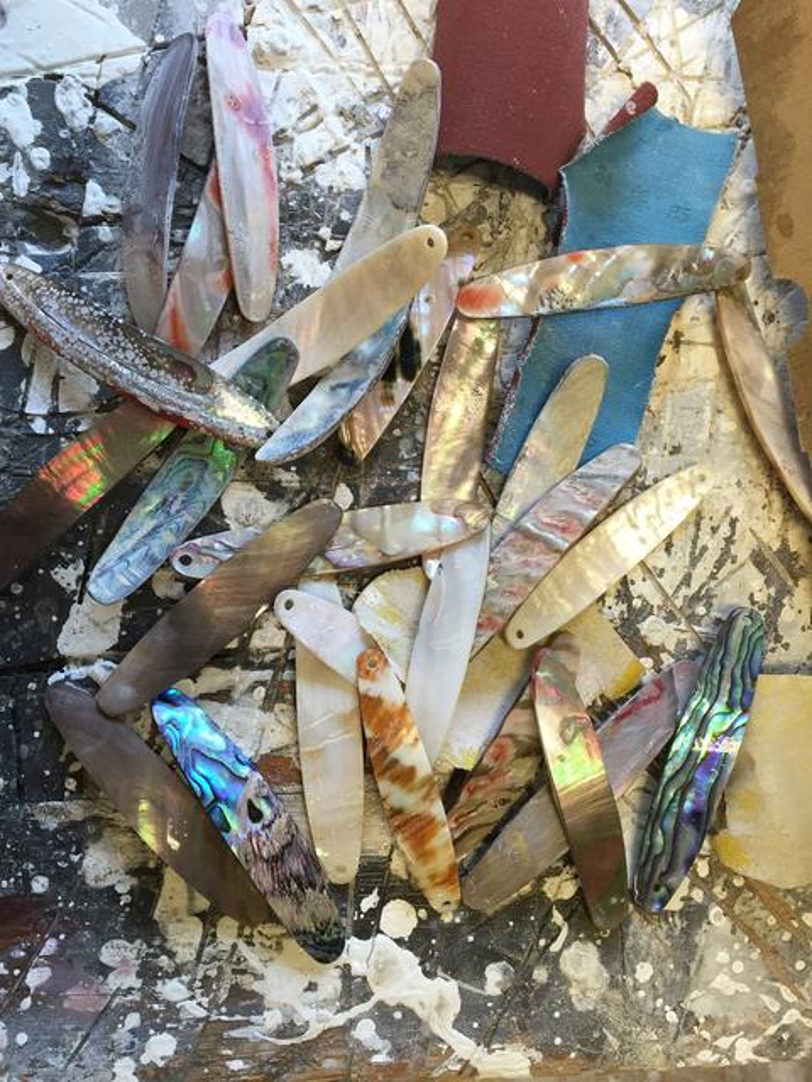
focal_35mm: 29
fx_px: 907
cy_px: 541
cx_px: 406
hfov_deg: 48.2
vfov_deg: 61.7
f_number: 2.2
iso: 32
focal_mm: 4.15
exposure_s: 1/33
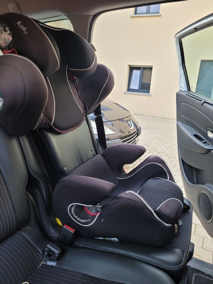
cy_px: 142
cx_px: 106
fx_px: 213
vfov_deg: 67.3
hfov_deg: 53.1
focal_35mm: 26
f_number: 1.8
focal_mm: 5.4
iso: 64
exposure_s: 1/81
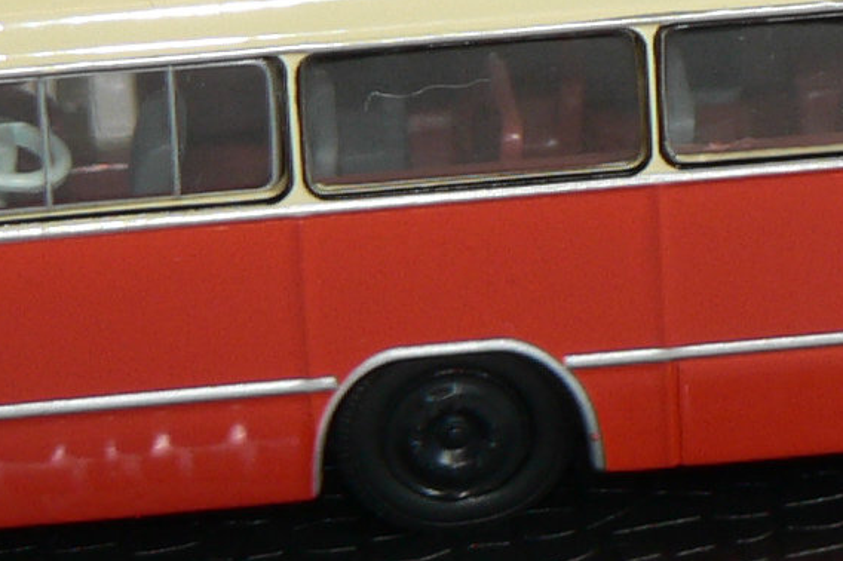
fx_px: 7465
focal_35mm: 319
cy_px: -16
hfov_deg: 6.4
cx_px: 1180
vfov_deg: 4.3
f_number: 3.2
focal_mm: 11.4
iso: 80
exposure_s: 1/60
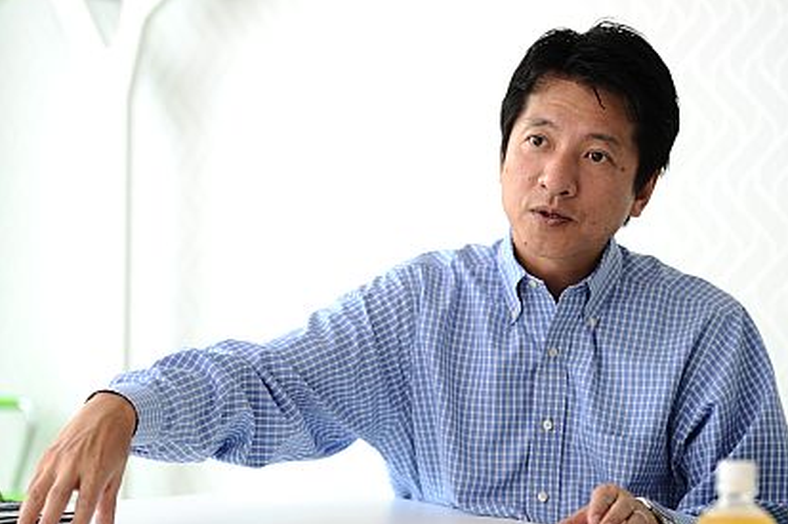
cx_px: 425
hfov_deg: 16.5
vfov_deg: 11.0
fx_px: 2713
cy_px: 277
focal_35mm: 124
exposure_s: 1/160
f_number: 3.2
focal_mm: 100
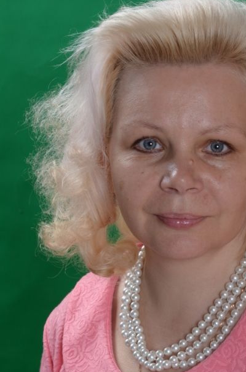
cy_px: 261
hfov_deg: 6.3
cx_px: 204
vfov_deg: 9.5
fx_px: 2225
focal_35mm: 216
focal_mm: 85
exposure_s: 1/160
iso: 160
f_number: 9
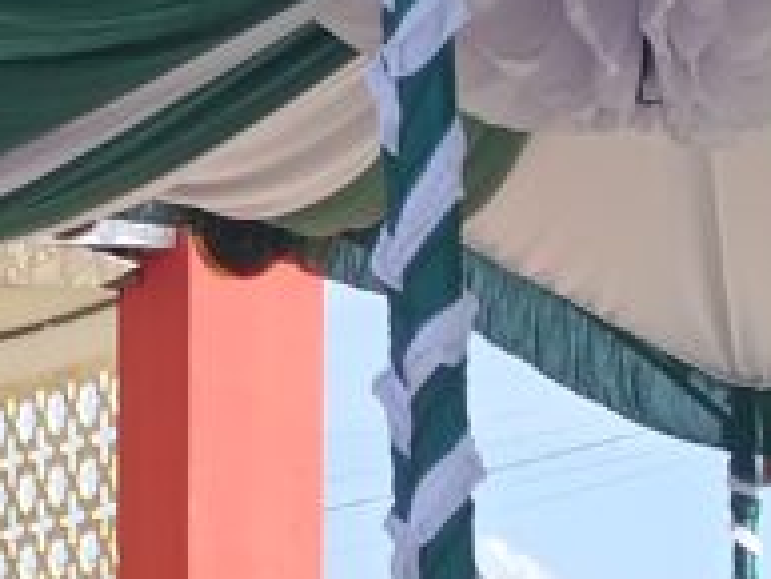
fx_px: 4613
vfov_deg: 6.8
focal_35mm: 207
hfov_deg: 9.2
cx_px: -515
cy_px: 1386
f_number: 1.79
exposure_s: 1/283
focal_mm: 4.84
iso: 100
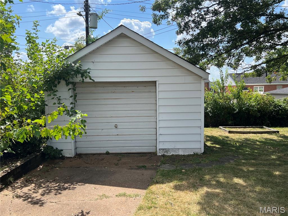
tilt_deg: -5.1
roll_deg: +2.2
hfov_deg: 67.3
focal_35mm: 26
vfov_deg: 53.1
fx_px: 216
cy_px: 108
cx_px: 144
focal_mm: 5.7
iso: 50
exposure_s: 1/2404
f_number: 1.5
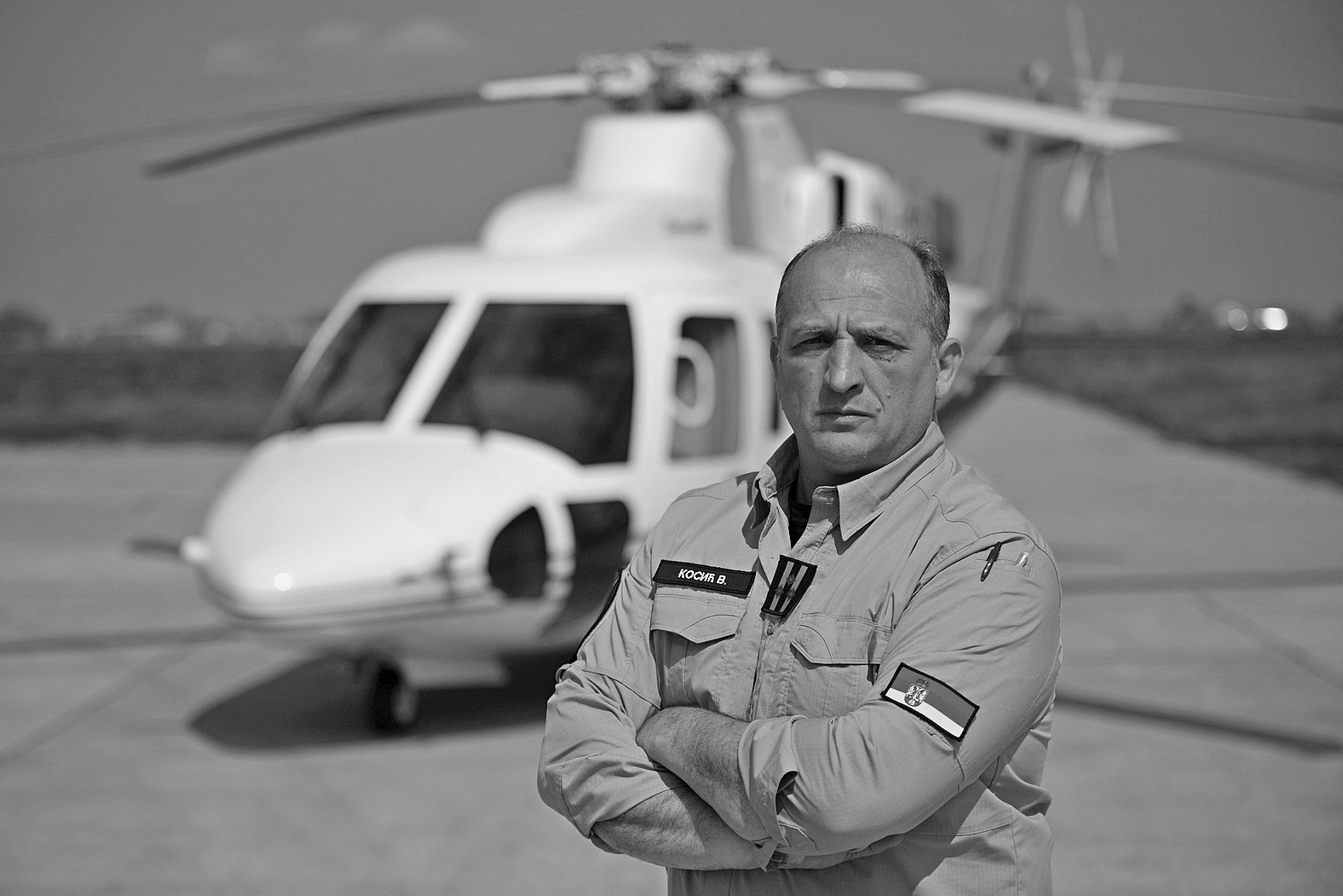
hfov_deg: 28.5
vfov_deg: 19.2
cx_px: 662
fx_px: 2649
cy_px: 449
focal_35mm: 71
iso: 320
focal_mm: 70
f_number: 2.8
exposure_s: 1/1600
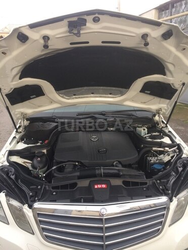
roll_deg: +2.5
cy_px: 125
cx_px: 94
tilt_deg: -18.2
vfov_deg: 61.7
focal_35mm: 29
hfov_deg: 48.2
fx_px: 210
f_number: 2.2
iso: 40
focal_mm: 4.15
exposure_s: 1/50
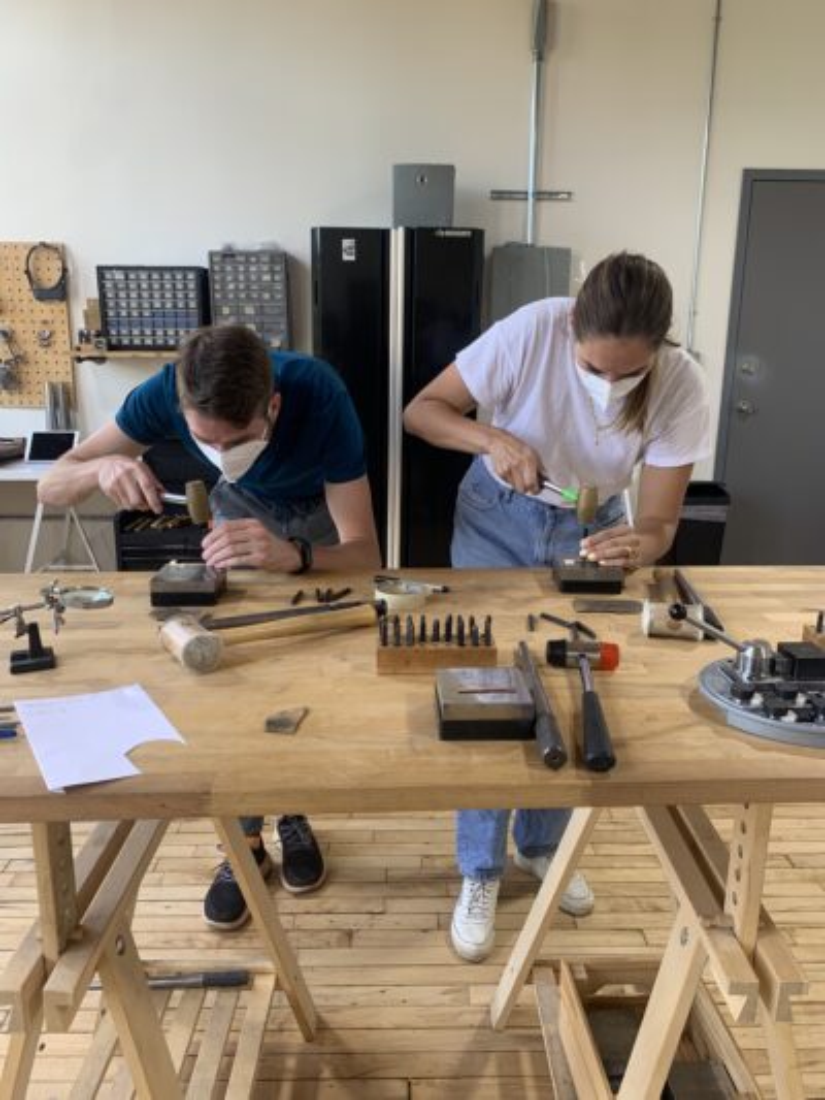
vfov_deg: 67.3
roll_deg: -0.7
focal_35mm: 26
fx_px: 826
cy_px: 550
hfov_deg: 53.1
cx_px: 412
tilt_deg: -13.8
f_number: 1.8
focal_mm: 4.25
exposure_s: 1/60
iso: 50
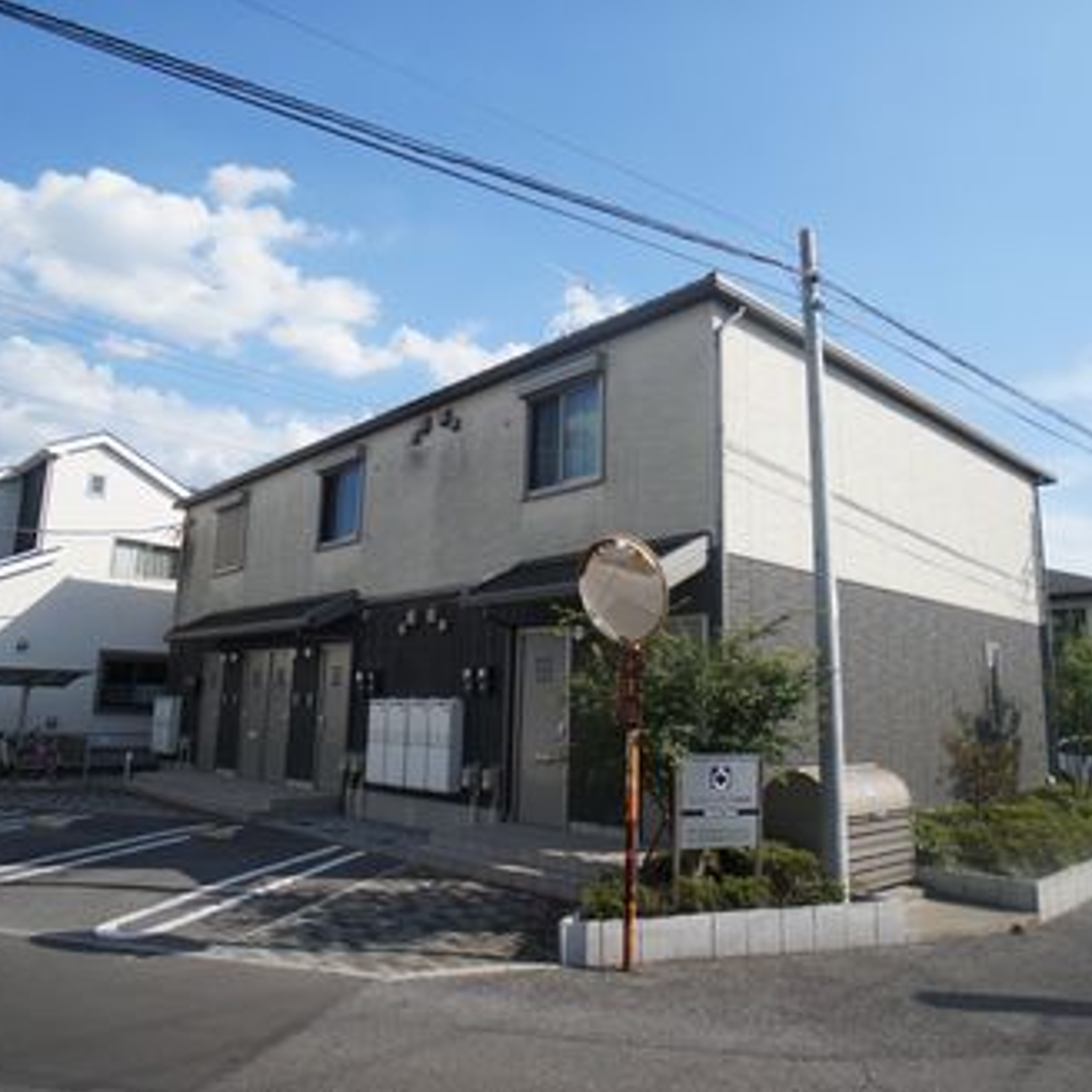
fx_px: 1106
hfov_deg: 52.5
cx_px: 596
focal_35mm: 31
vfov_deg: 52.5
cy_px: 548
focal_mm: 16
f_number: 2.8
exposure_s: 1/4000
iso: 200
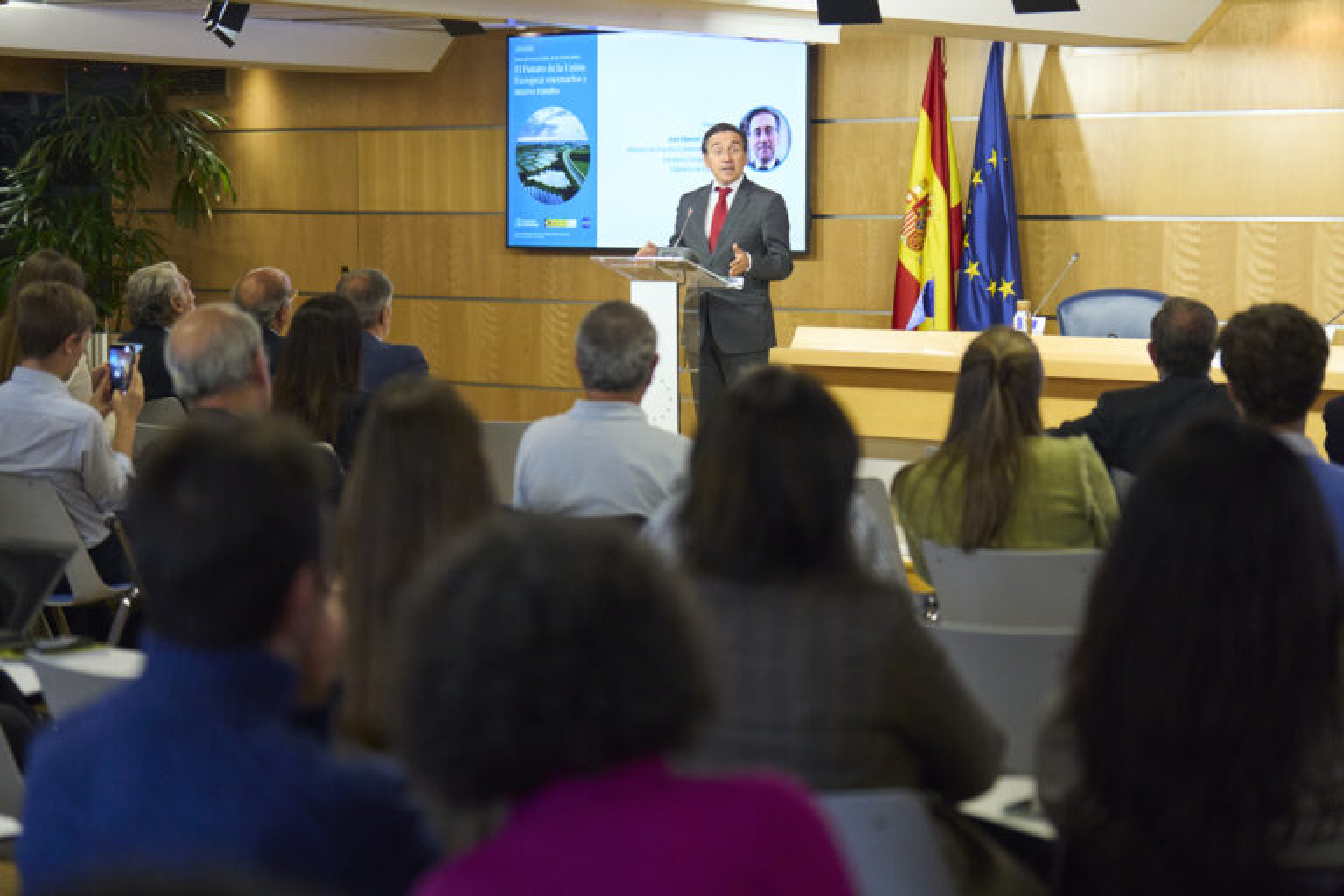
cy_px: 448
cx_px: 672
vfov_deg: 18.4
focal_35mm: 74
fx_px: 2762
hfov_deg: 27.3
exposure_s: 1/500
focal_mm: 74
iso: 3200
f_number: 2.8
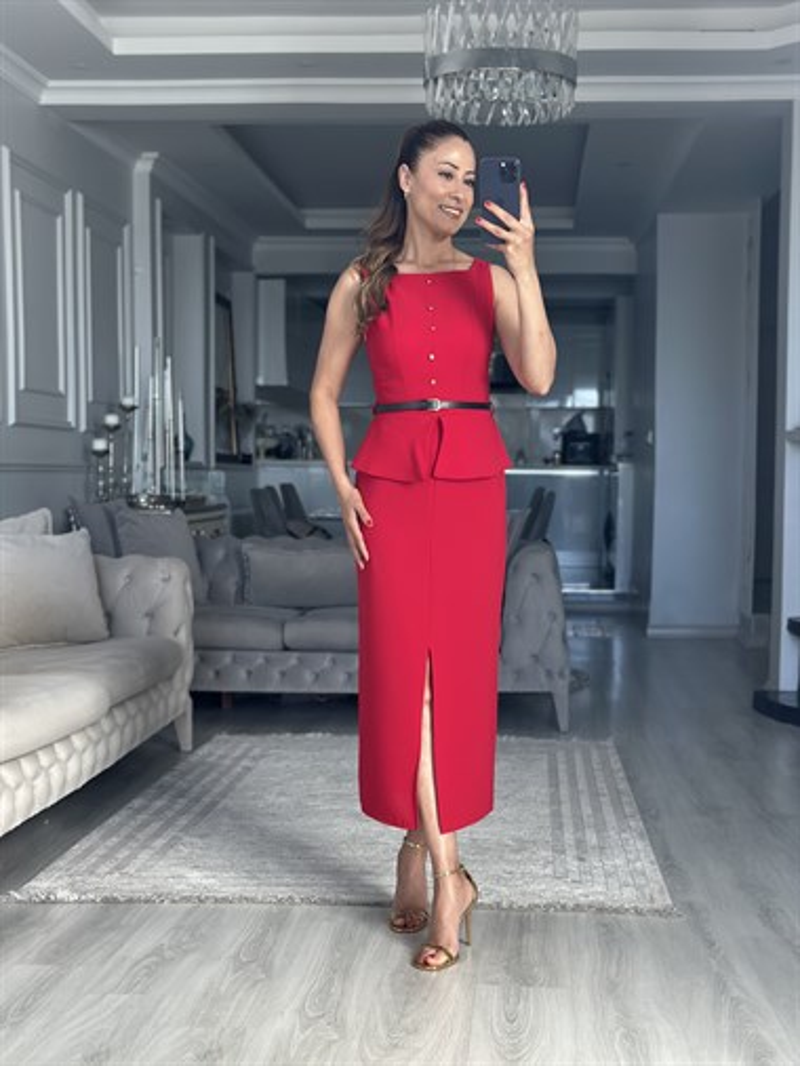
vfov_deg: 39.6
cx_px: 400
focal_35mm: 48
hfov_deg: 30.3
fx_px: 1478
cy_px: 533
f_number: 1.78
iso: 125
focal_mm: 6.86
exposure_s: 1/122
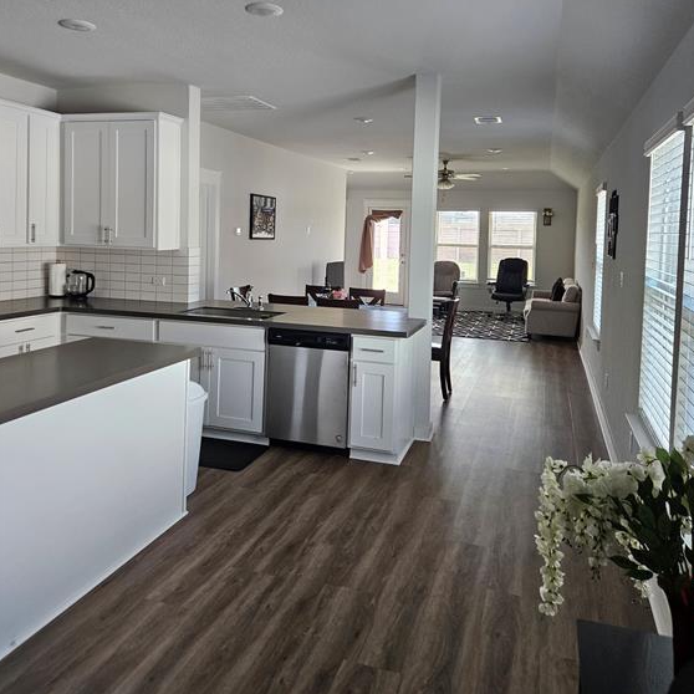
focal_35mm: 28
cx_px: 353
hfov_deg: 57.3
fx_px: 635
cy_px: 267
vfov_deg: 56.7
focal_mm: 5.4
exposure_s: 1/180
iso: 200
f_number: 1.8
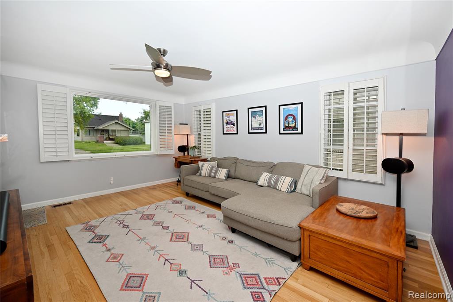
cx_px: 226
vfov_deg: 81.2
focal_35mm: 14
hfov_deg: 104.3
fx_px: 176
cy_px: 151
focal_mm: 14
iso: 160
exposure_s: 1/60
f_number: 7.1
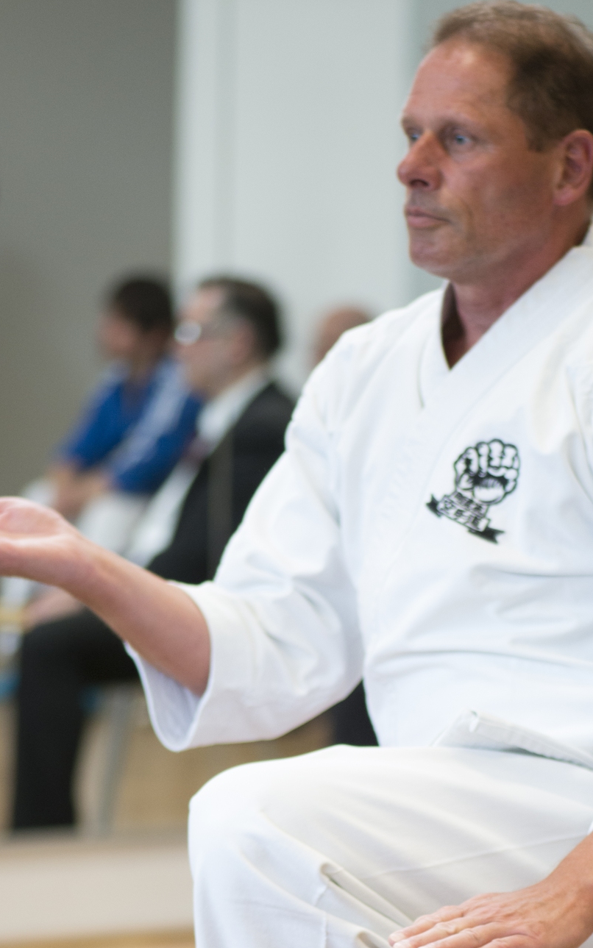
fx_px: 6436
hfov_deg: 5.3
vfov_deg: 8.4
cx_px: 419
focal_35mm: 249
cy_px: 865
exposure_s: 1/125
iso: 800
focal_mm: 105
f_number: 2.8
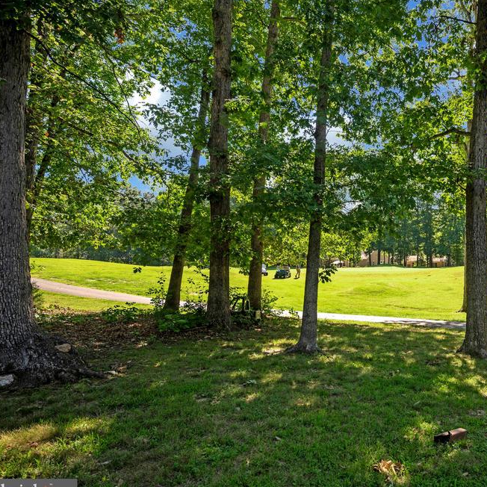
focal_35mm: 25
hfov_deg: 59.5
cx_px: 377
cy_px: 251
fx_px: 393
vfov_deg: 63.6
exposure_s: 1/250
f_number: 5
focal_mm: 18.5
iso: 200
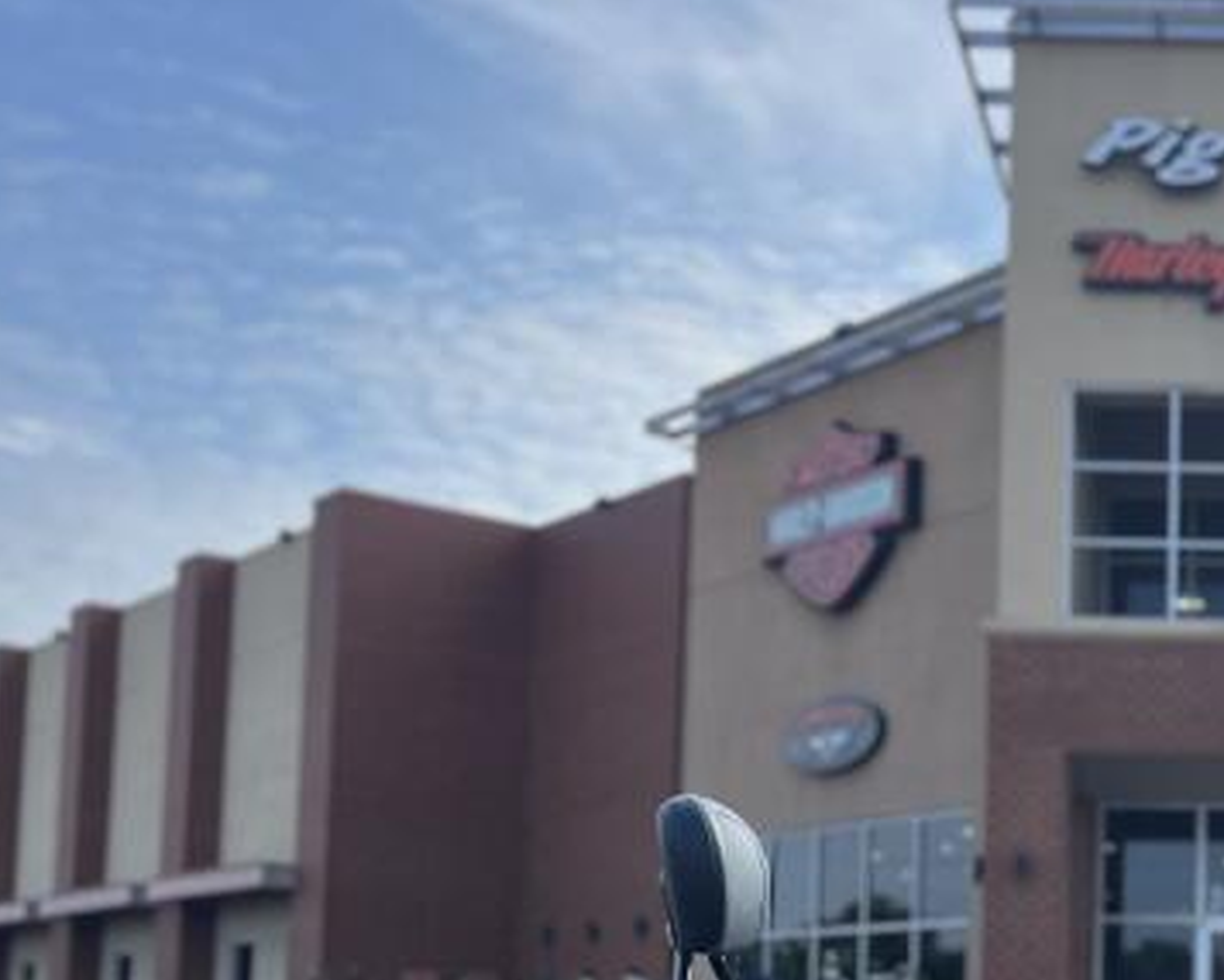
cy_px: 915
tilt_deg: +4.8
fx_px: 2065
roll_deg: -0.7
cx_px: 1293
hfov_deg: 30.1
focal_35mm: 57
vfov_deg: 25.7
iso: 50
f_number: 1.6
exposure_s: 1/1339
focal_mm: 5.1
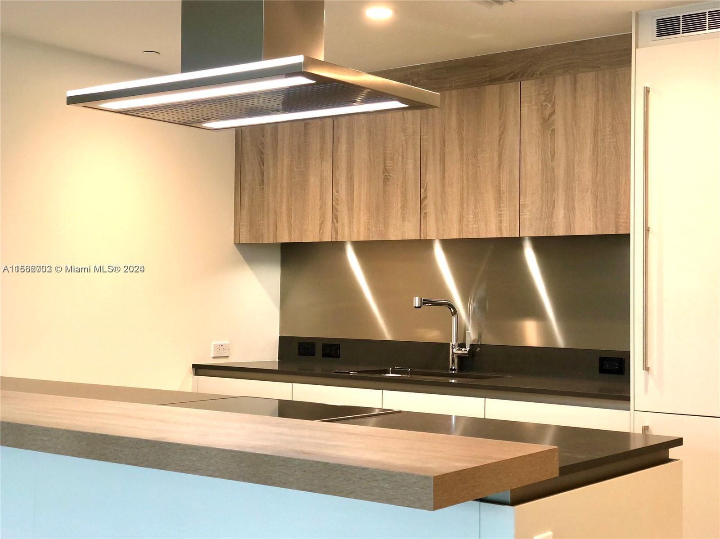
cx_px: 360
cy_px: 270
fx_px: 1081
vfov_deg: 28.0
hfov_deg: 36.8
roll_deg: +1.3
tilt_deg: +2.2
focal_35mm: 52
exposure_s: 1/60
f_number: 2.4
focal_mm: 6
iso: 80
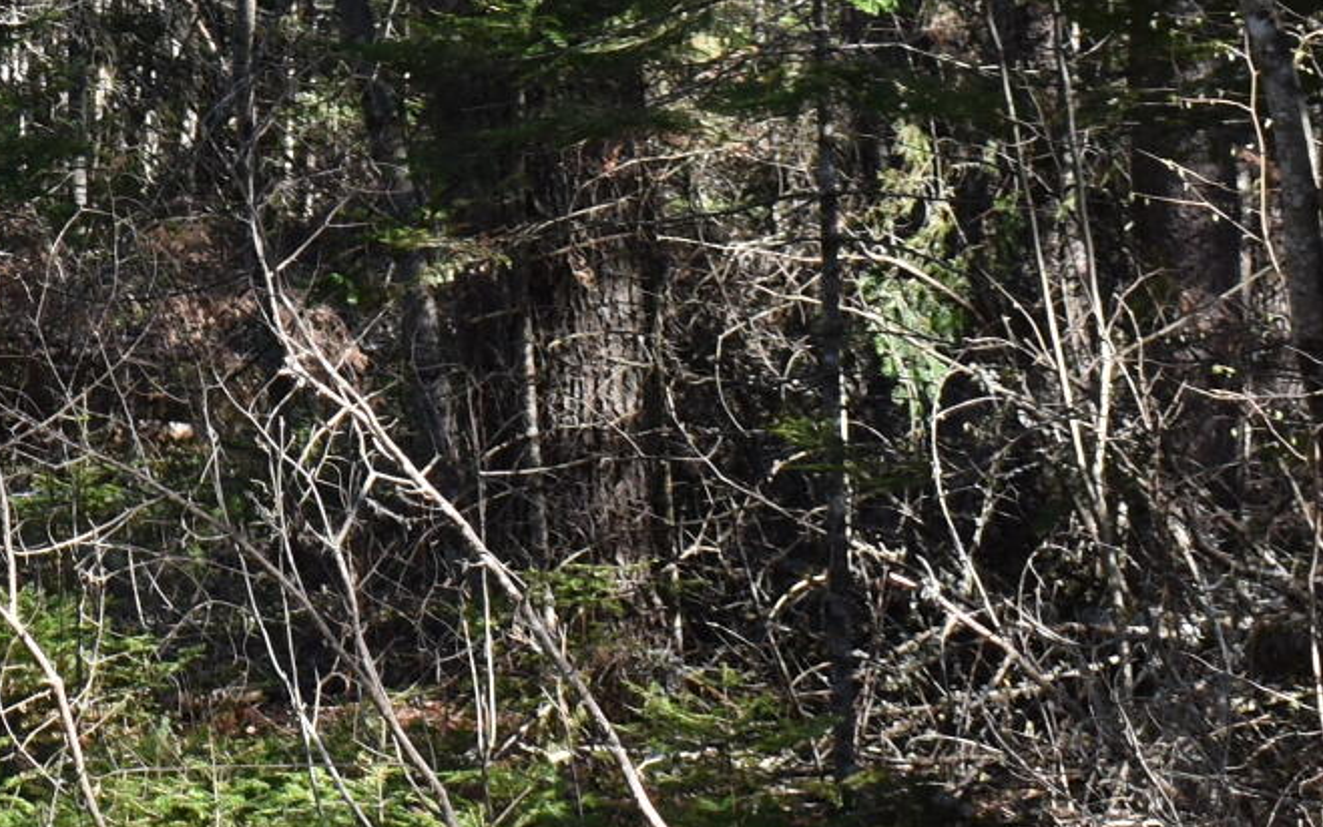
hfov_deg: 12.1
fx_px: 6022
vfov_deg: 7.8
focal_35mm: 167
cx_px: -514
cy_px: 12
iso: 320
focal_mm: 24
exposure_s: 1/250
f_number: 5.6
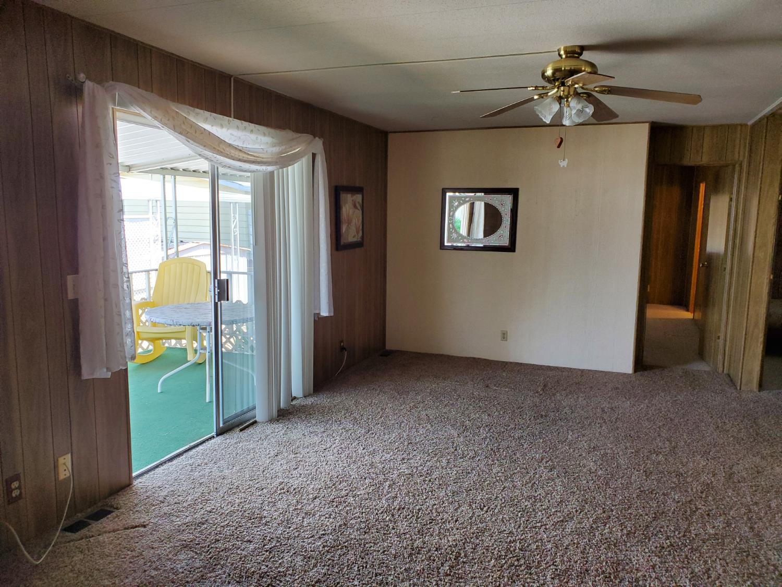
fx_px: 587
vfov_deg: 53.1
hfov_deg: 67.3
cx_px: 391
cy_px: 294
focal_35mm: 26
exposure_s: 1/120
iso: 250
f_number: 2.4
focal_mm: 4.3
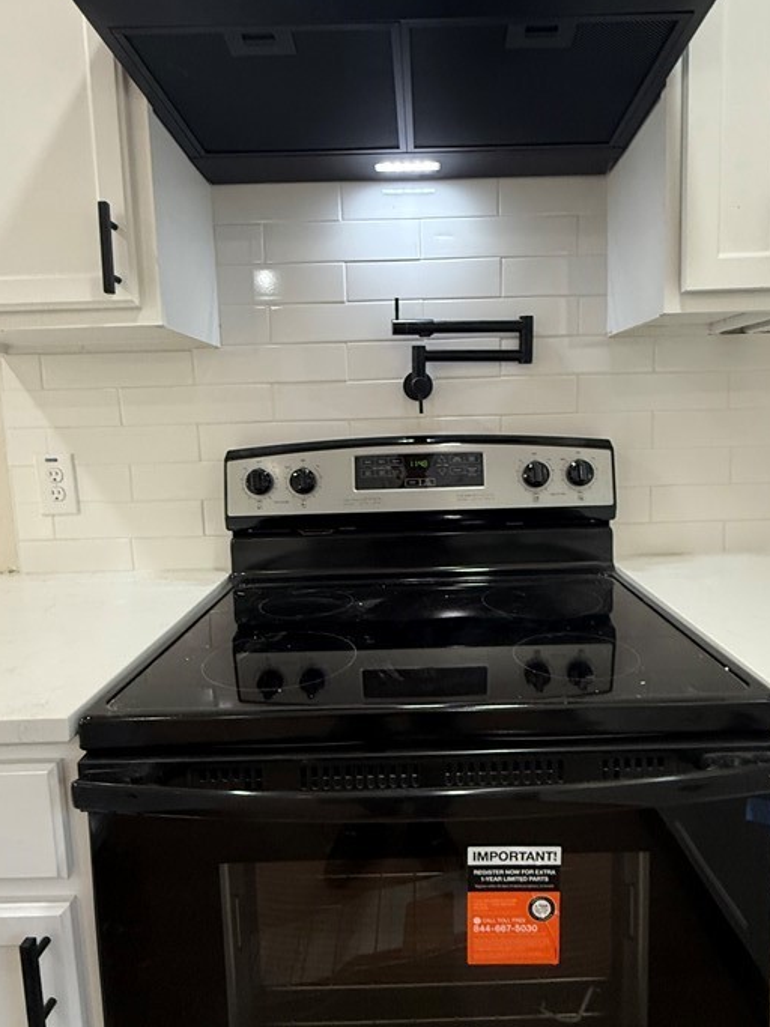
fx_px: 623
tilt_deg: -4.7
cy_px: 486
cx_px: 417
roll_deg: +2.5
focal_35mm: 21
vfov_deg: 78.9
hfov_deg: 63.3
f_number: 2.2
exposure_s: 1/99
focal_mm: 2.22
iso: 320
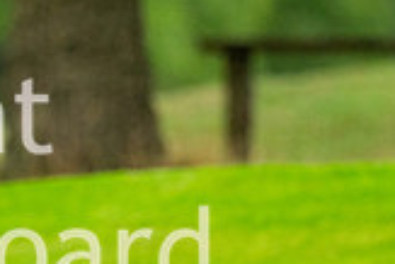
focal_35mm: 1600
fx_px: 17571
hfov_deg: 1.3
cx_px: -97
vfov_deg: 0.9
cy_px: 271
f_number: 4.5
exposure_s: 1/1600
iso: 400
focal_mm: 300
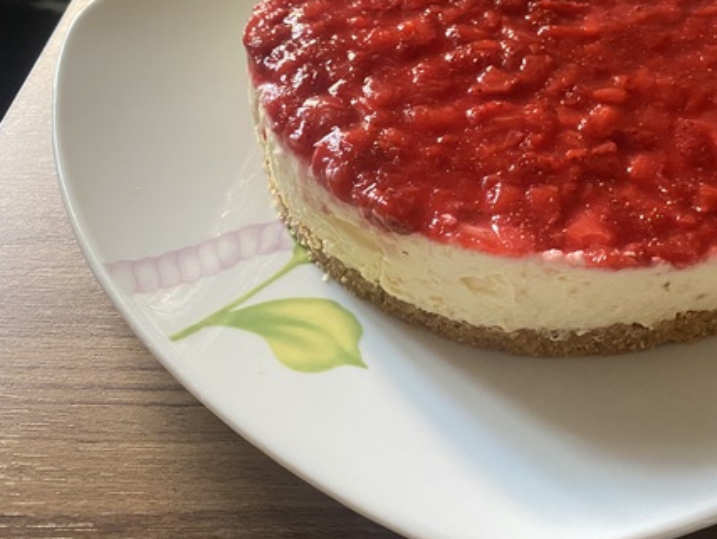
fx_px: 871
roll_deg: -4.3
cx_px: 547
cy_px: 173
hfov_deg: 43.2
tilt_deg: -44.0
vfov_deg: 34.0
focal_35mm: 42
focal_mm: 4.25
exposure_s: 1/55
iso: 500
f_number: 1.8
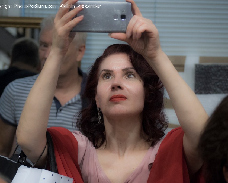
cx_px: 111
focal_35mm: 140
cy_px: 92
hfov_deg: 13.8
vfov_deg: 11.0
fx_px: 945
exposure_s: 1/60
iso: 1000
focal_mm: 67
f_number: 4.2
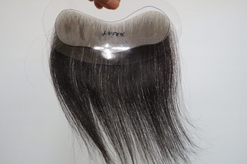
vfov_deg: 25.7
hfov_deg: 37.9
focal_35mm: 52
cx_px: 124
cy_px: 82
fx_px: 360
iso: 500
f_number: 4.5
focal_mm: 35
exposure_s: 1/60
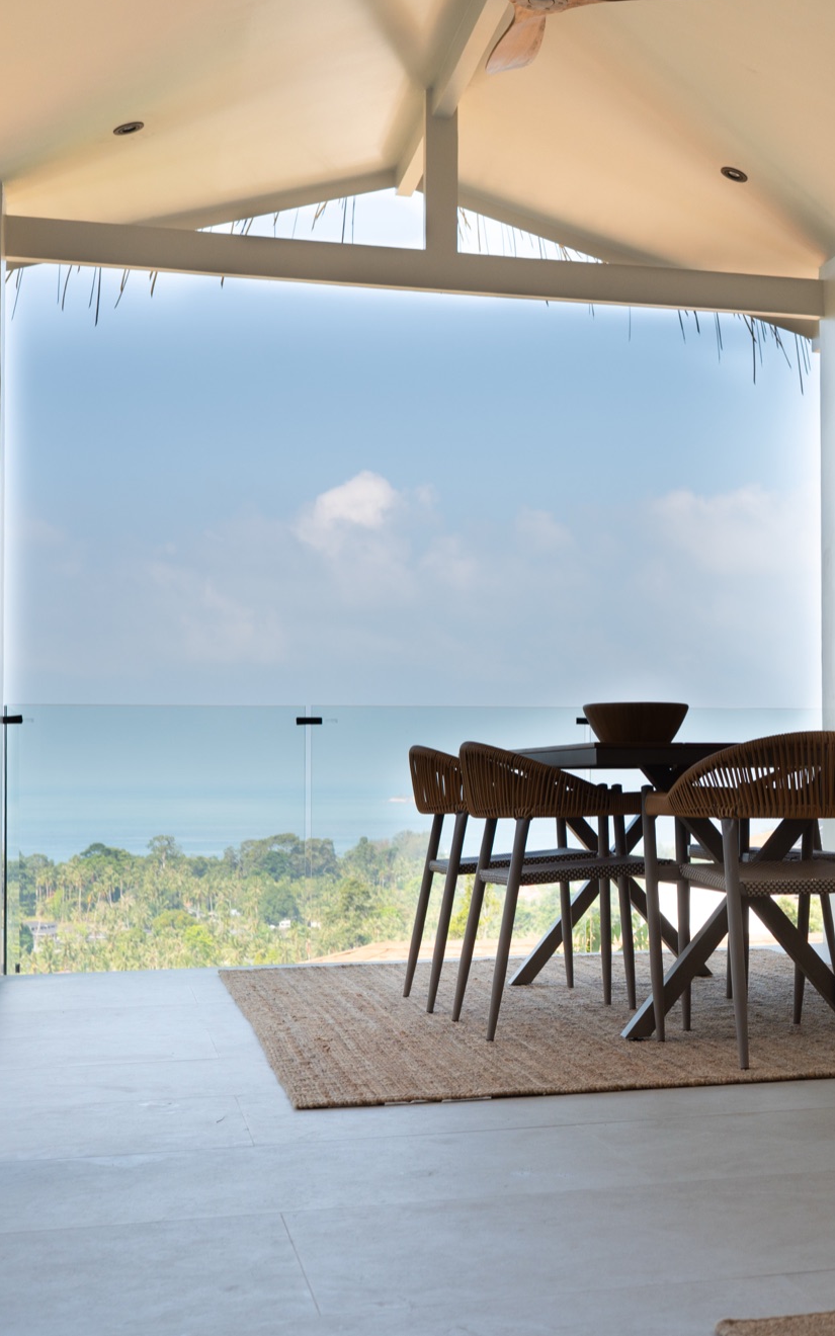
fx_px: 1966
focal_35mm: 54
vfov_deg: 37.5
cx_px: 817
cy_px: 664
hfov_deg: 23.1
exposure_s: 1/400
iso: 160
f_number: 6.3
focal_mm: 35
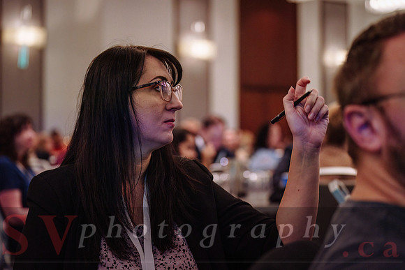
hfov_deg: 27.0
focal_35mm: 75
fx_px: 844
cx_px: 188
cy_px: 125
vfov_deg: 18.2
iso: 2500
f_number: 2.8
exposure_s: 1/200
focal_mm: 70
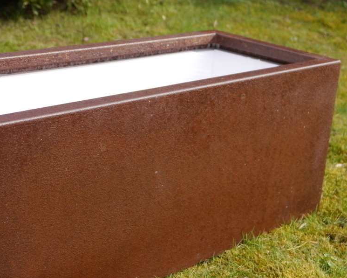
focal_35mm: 88
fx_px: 904
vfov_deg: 17.5
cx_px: 177
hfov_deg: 21.7
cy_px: 139
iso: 160
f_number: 5.6
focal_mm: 42
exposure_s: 1/160
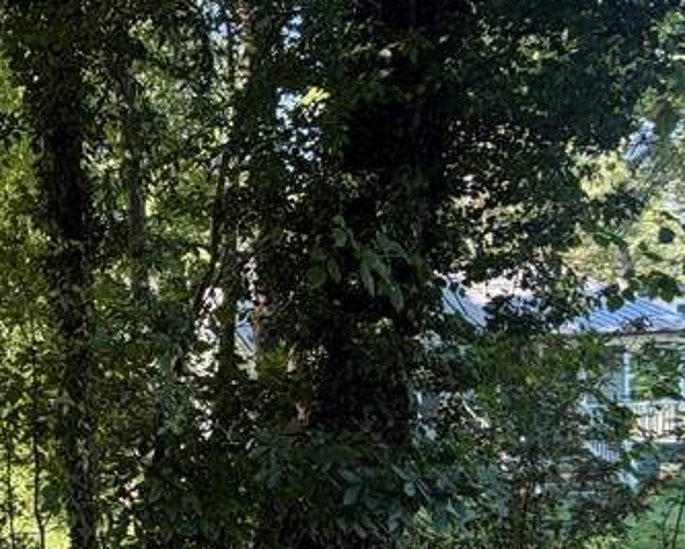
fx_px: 852
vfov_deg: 34.5
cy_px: 446
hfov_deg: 35.4
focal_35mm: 42
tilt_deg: +1.7
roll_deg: +2.9
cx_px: -117
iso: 100
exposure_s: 1/121
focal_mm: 2.22
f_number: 2.2
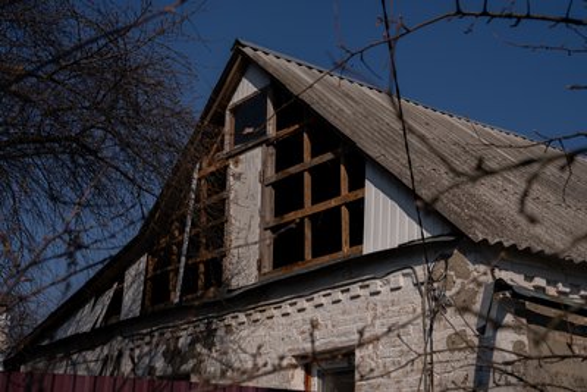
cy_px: 196
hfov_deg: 36.9
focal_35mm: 54
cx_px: 294
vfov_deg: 25.1
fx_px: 881
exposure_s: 1/1000
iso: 160
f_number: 7.1
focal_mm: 54
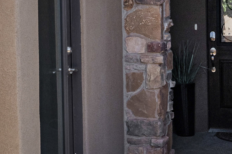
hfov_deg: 22.9
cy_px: 94
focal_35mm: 85
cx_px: -5
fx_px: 548
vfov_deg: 16.1
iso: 400
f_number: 9
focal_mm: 17
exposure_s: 1/320
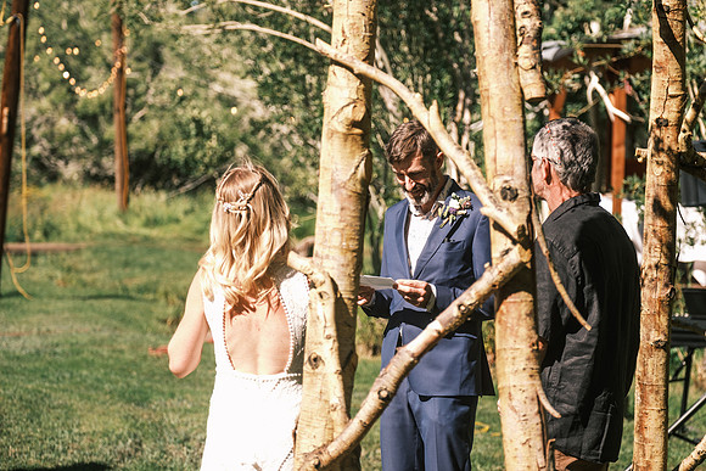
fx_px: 2469
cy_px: 206
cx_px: 397
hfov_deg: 16.3
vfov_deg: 10.9
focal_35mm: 126
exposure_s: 1/680
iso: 160
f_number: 2.8
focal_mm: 74.4
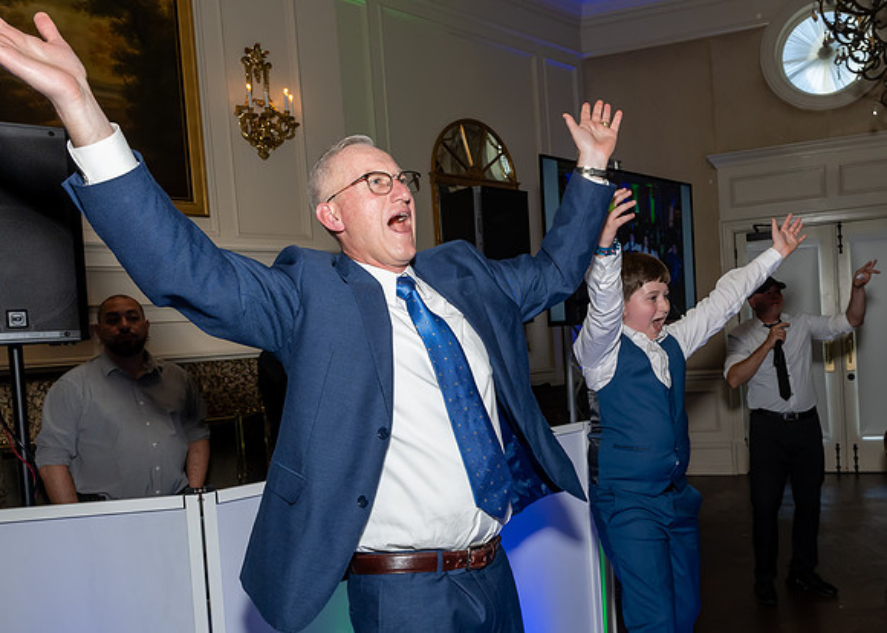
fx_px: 735
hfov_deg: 61.7
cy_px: 353
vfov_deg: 46.5
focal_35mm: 29
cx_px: 530
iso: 1000
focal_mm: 17
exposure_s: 1/250
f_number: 7.1
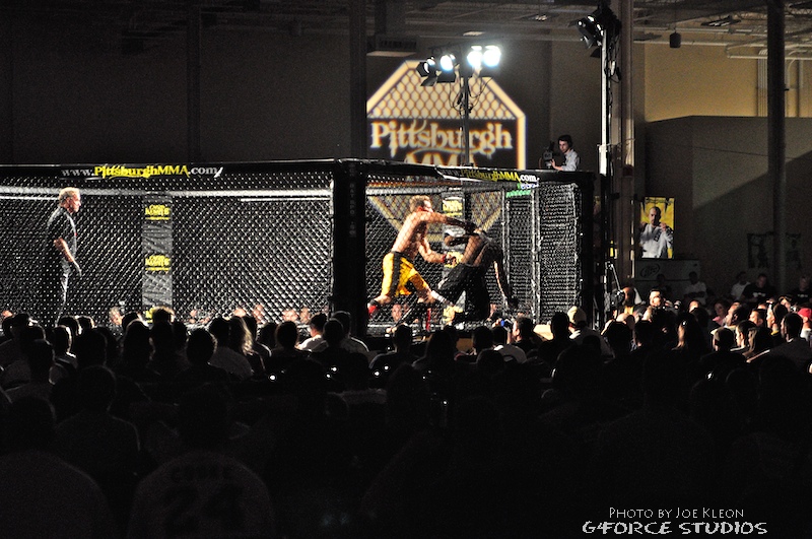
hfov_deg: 18.2
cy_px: 270
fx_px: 2534
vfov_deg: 12.1
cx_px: 406
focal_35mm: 112
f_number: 2.8
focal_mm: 75
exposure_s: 1/125
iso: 2000
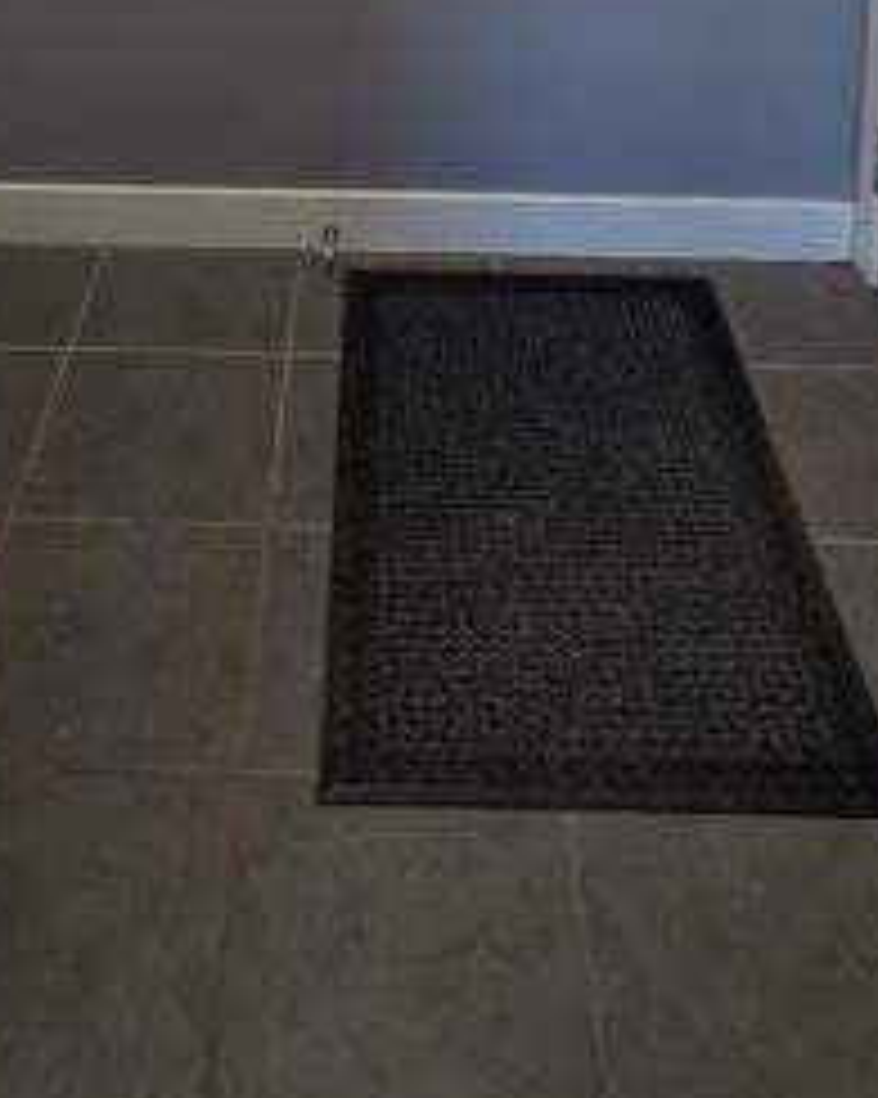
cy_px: -346
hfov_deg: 37.2
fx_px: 1300
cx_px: 369
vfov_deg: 33.1
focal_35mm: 40
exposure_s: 1/60
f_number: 1.9
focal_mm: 2.2
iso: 160
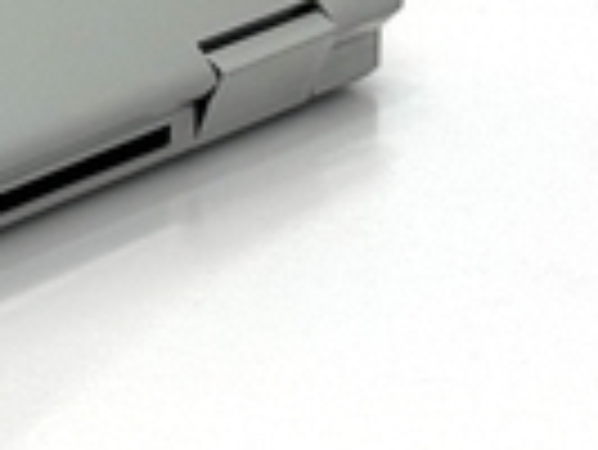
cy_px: -490
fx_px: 4980
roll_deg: +0.7
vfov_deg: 5.1
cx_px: -971
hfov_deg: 6.5
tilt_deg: -8.9
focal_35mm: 288
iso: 64
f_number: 1.78
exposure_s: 1/238
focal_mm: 6.76
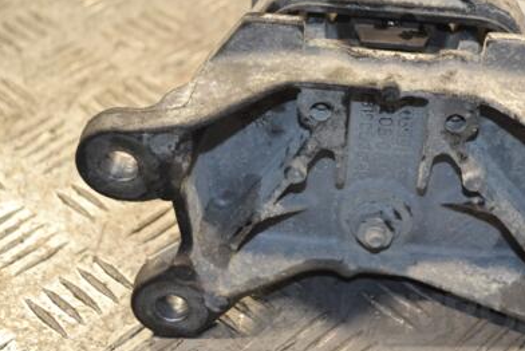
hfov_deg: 25.8
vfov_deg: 17.5
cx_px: 354
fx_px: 1138
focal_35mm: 78
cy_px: 135
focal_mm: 34
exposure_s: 1/80
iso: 400
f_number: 5
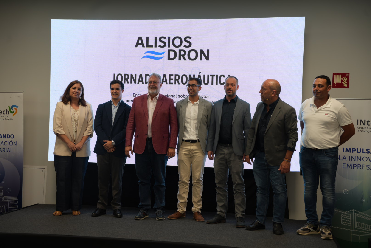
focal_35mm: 48
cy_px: 124
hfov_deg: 41.1
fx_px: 495
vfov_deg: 28.1
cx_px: 186
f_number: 3.5
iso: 100
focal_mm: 48
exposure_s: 1/20
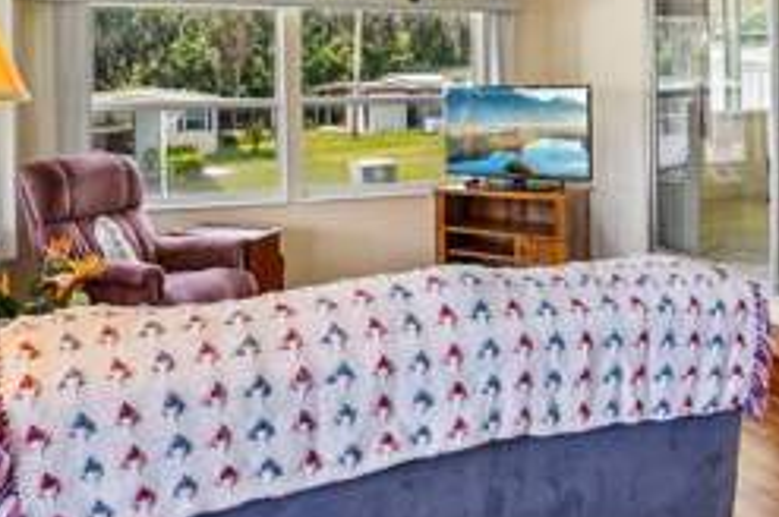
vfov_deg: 38.2
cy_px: 96
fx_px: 713
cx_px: 388
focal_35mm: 33
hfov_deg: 57.3
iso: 250
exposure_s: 1/30
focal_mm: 17
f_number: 9
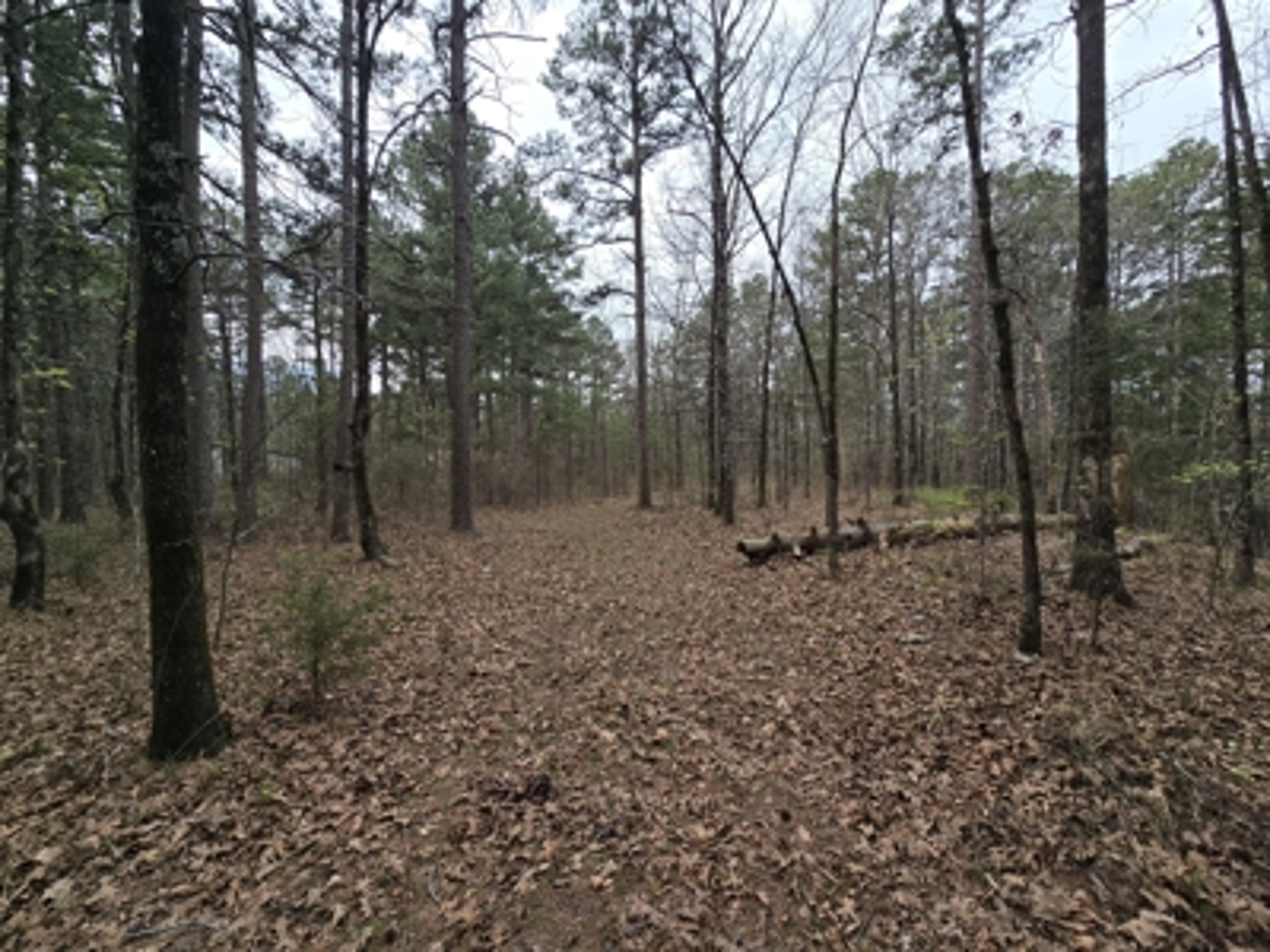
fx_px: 477
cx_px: 635
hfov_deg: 106.2
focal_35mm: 13
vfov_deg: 89.9
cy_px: 476
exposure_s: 1/641
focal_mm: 2.2
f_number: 2.2
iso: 50
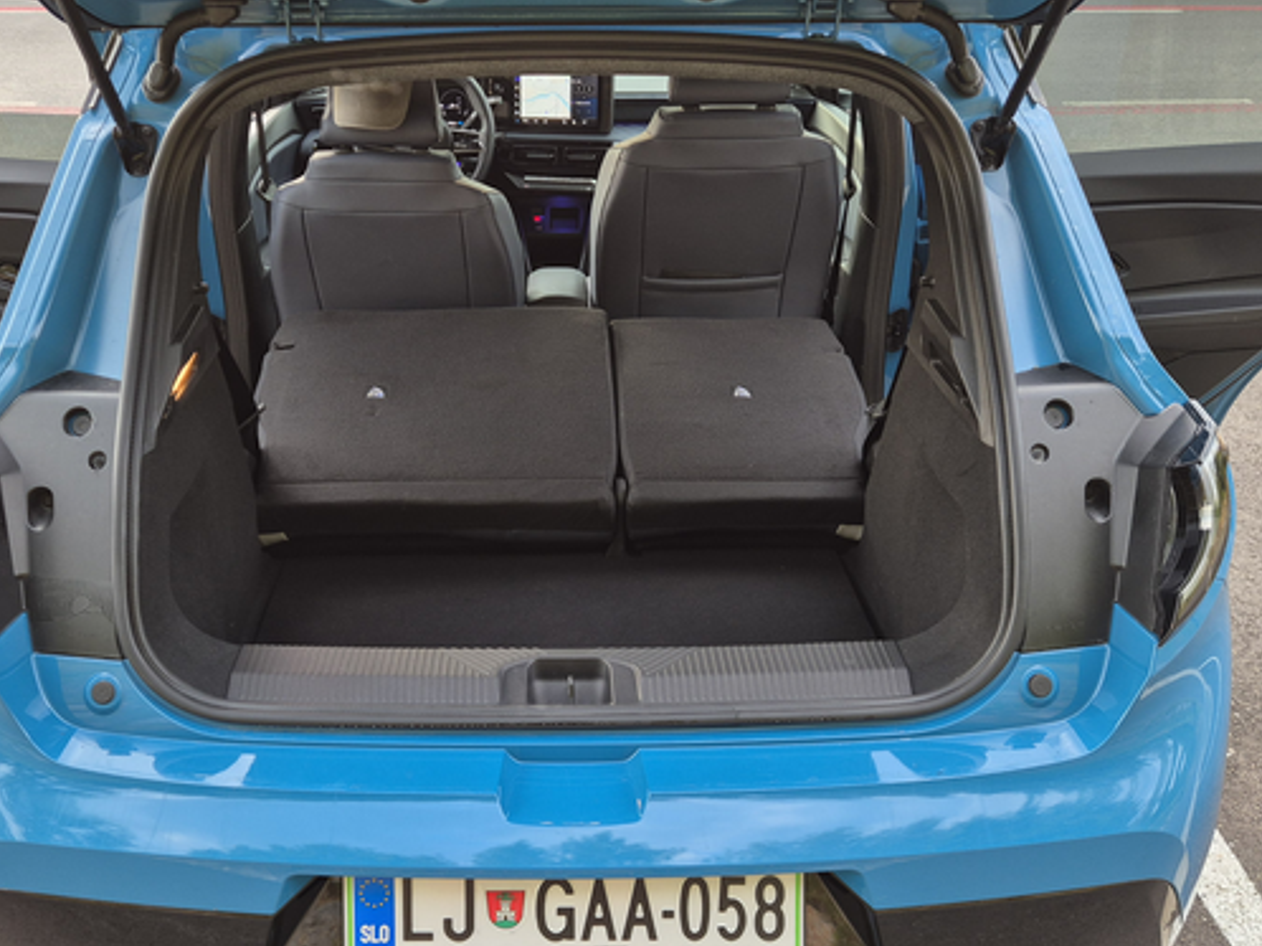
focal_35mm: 34
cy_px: 581
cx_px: 560
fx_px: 1239
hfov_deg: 53.9
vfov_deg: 41.5
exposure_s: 1/50
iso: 50
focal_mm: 5.4
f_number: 1.8
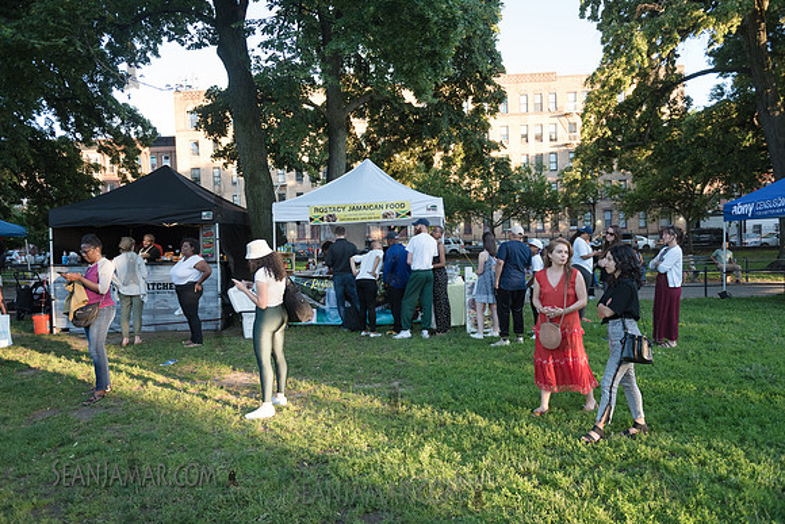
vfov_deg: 53.2
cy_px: 262
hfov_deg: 73.7
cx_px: 392
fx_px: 523
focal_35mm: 24
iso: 800
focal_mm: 24
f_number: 2.8
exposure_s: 1/1000
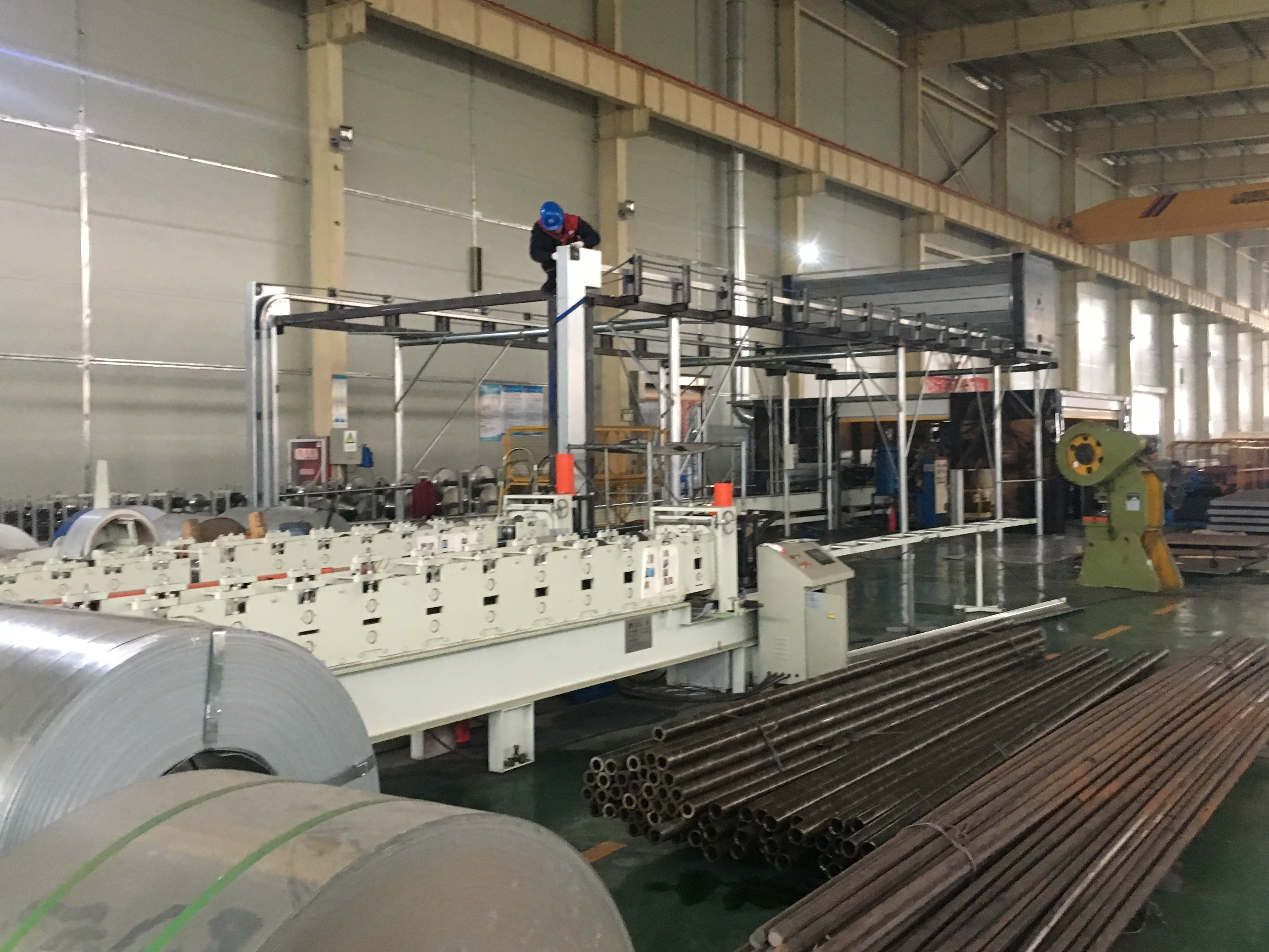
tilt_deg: +2.0
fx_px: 1320
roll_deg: +0.7
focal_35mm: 36
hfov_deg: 51.4
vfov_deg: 39.6
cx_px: 625
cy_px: 451
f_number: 2.2
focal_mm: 4.15
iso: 200
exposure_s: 1/17
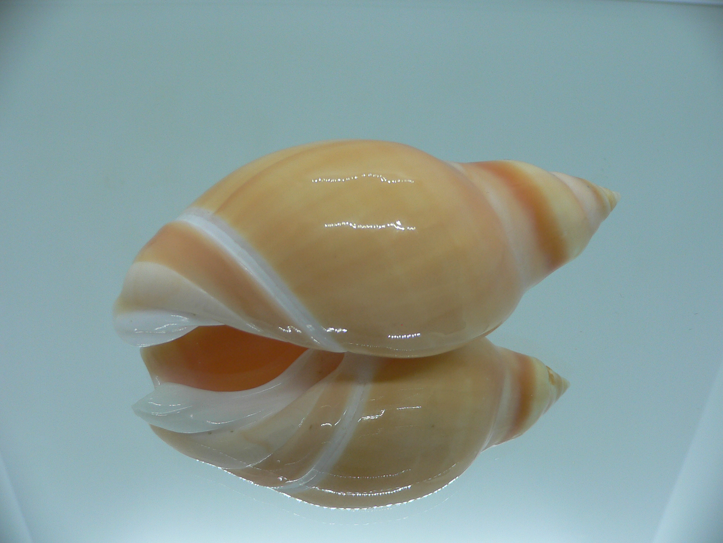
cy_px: 272
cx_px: 362
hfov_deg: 52.6
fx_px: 731
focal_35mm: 35
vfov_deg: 40.7
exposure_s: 1/60
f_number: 2.8
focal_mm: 4.6
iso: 80
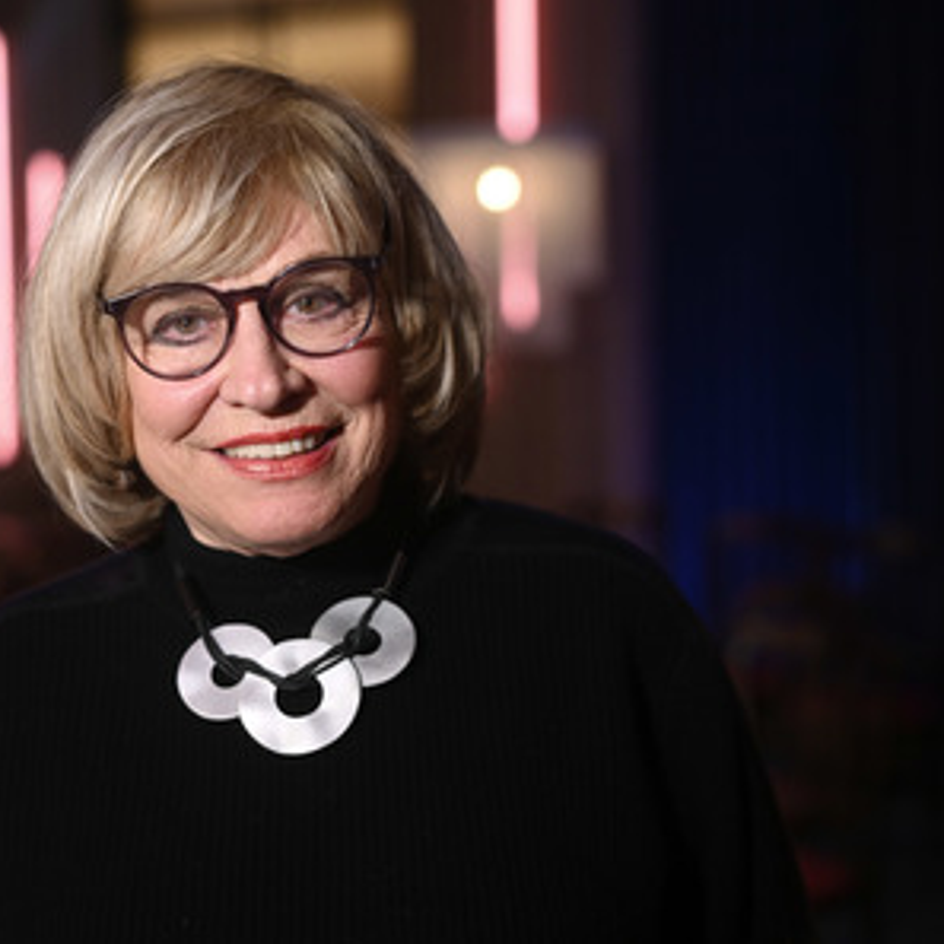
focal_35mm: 71
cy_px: 474
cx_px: 265
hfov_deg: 24.1
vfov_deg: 24.3
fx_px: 2191
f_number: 2.5
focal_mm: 55
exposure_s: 1/125
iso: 1250
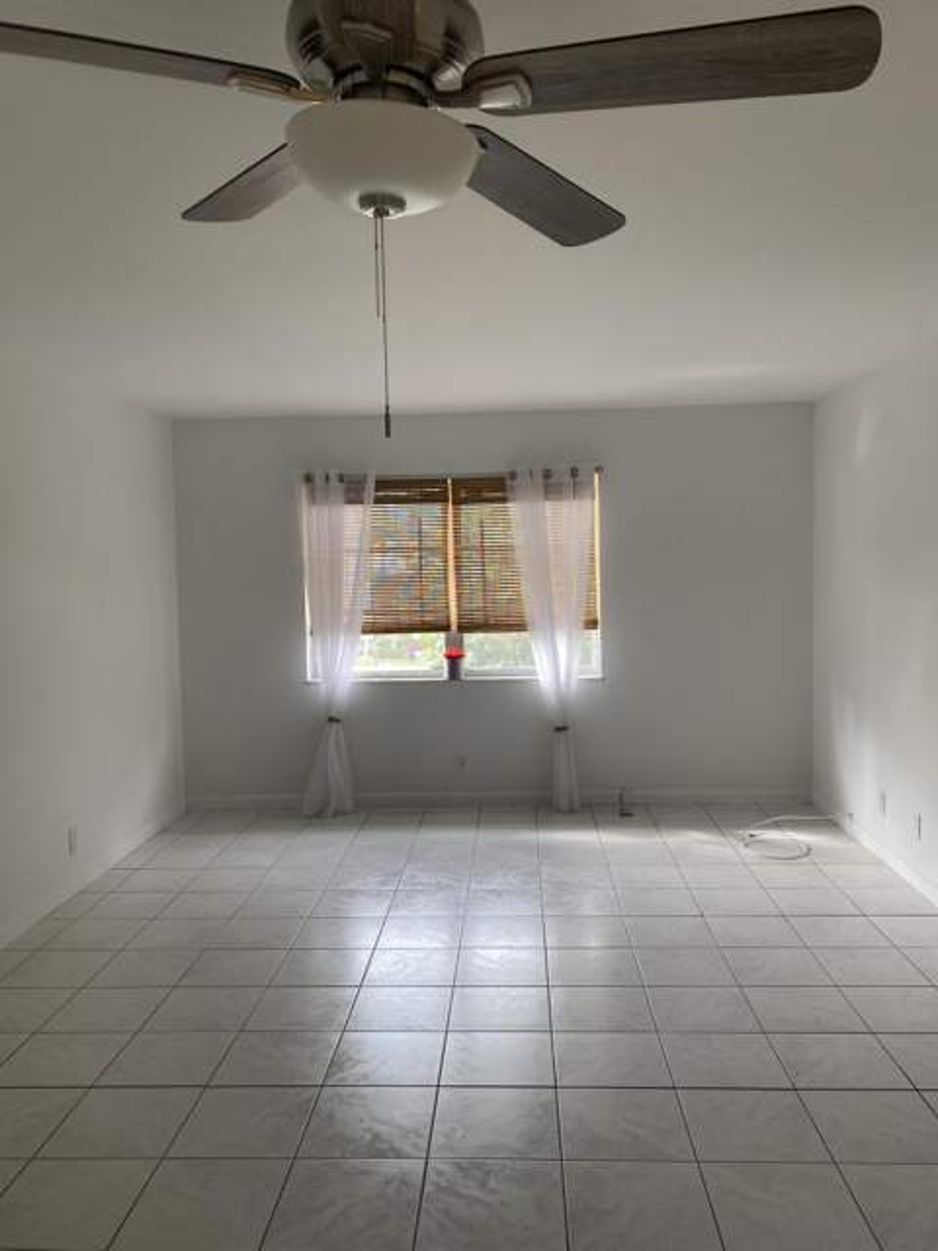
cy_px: 626
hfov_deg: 53.1
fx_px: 939
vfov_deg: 67.3
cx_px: 469
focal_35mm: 26
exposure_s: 1/120
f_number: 1.8
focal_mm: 4.25
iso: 100
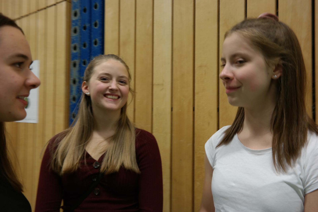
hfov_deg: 63.7
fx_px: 256
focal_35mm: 29
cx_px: 159
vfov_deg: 44.9
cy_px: 106
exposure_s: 1/40
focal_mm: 19
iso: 800
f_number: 3.5
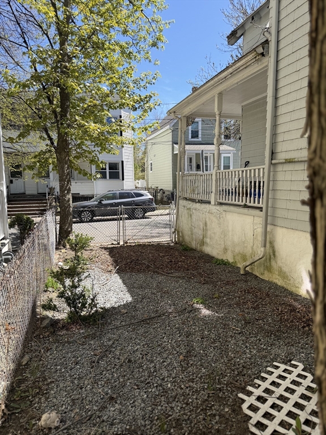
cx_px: 163
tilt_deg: -6.4
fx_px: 301
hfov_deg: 56.8
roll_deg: +0.6
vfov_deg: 71.6
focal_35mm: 24
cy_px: 218
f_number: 1.78
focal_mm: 6.76
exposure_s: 1/2053
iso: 80
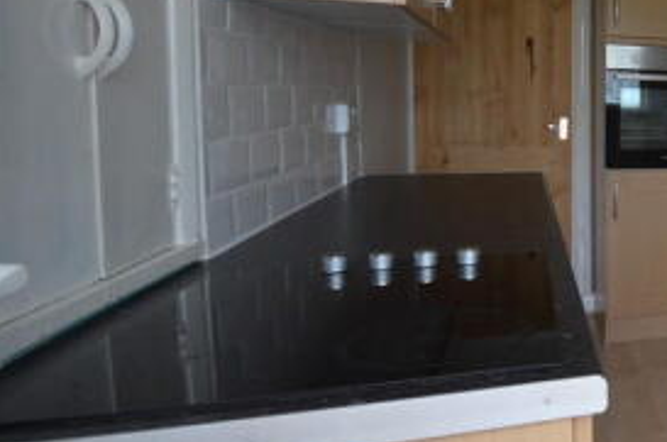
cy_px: 147
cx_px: 796
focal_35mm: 36
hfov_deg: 39.1
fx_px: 666
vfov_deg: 36.4
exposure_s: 1/30
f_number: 4
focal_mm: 10
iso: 1600
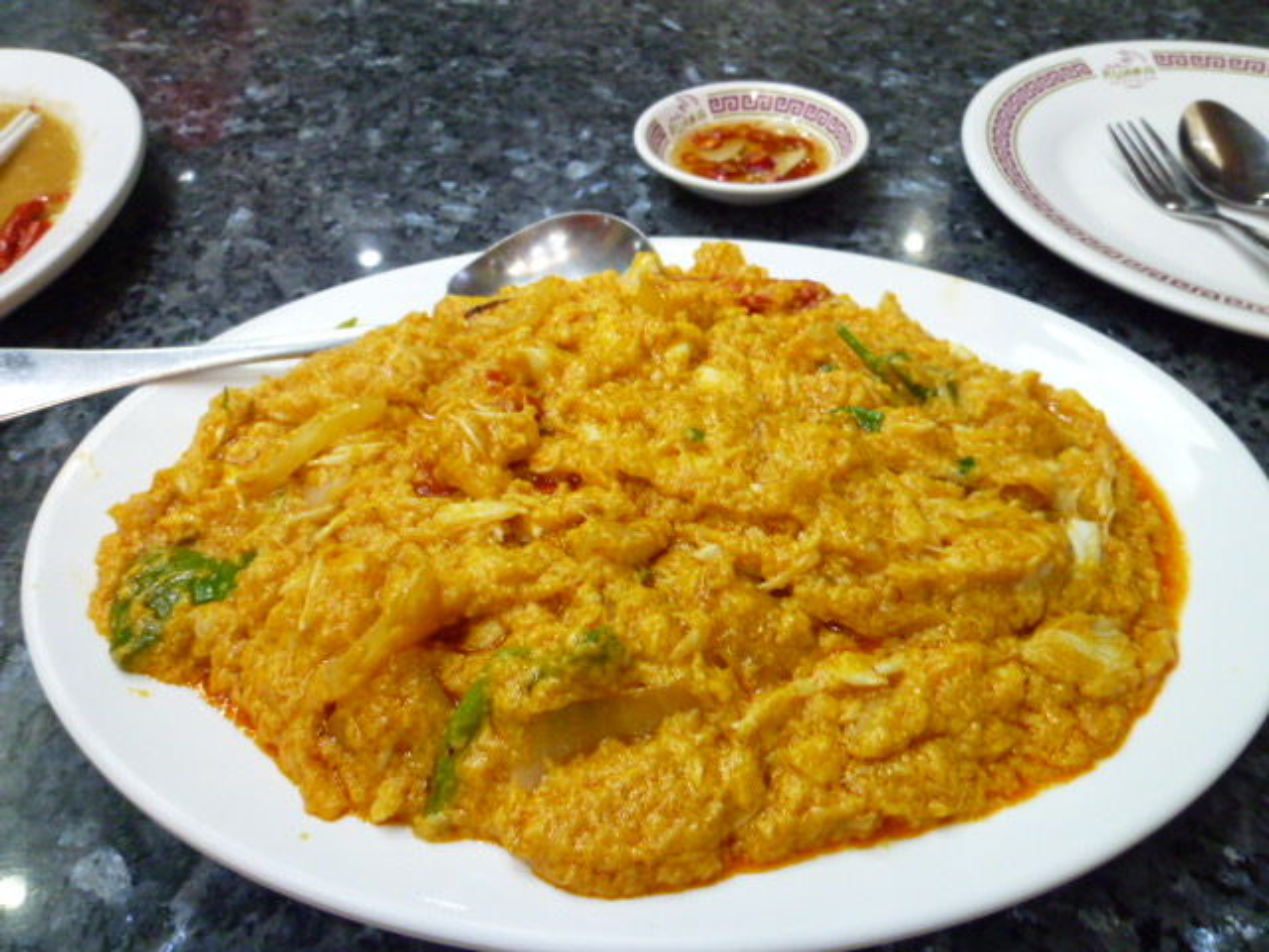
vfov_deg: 54.9
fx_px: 916
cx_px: 634
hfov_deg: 69.4
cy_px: 476
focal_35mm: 25
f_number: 2.8
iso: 400
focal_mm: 4.5
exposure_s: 1/20
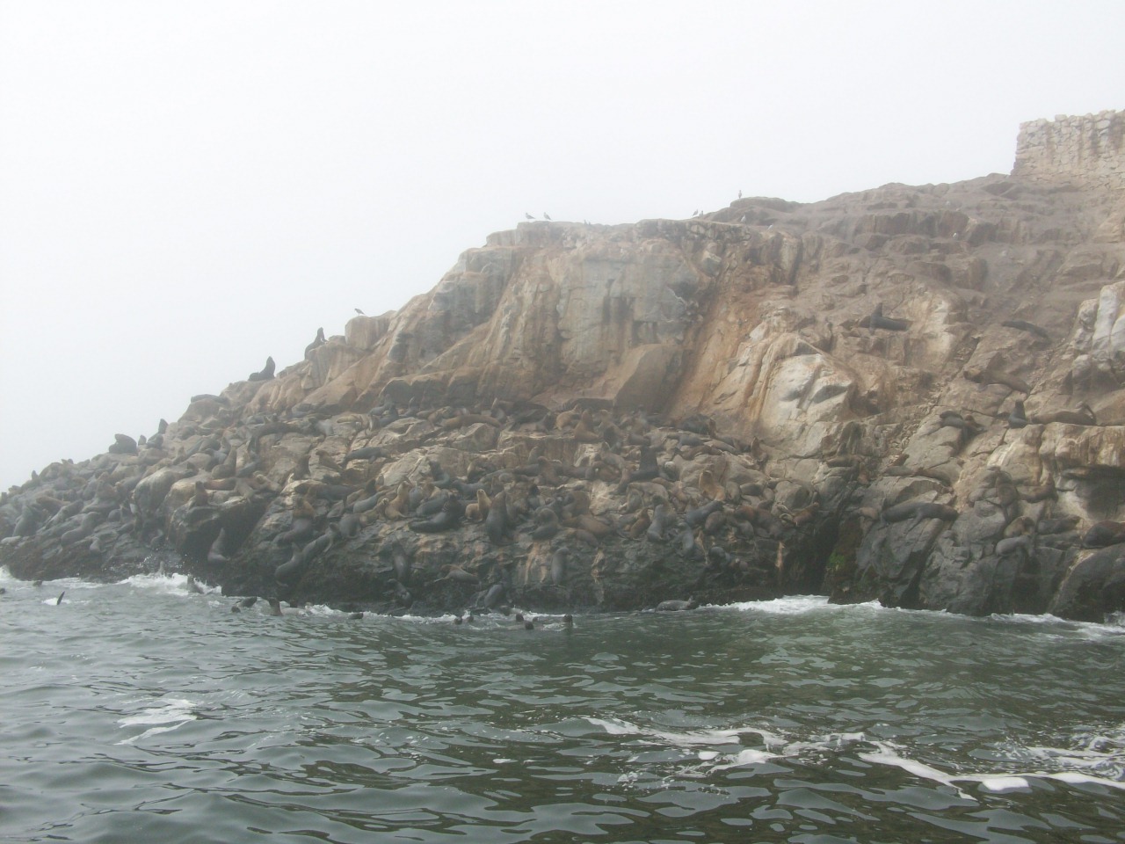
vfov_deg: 41.8
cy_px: 422
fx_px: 1105
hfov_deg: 54.0
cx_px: 562
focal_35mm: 34
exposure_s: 1/390
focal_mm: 5.7
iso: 64
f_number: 5.5
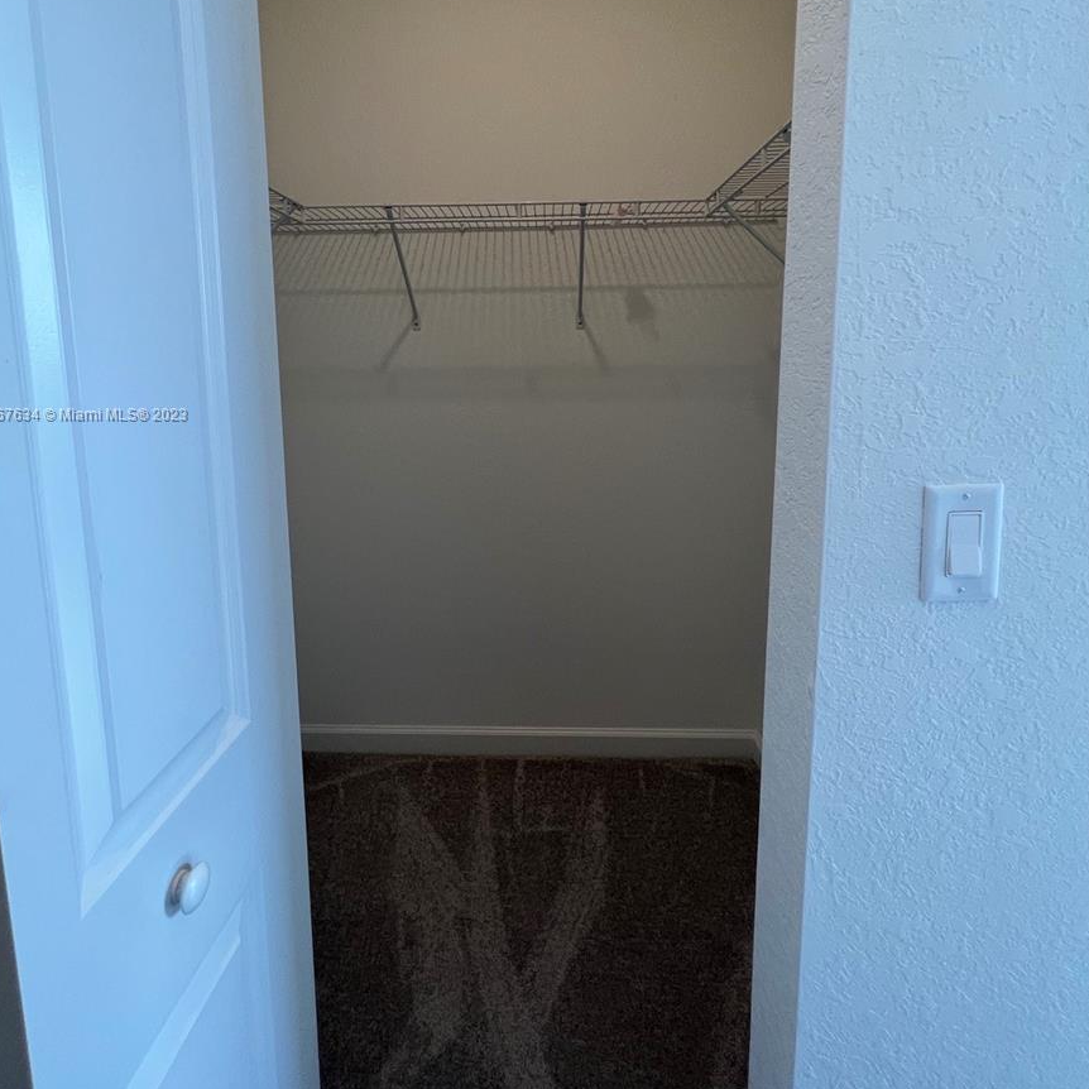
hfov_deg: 87.4
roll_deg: +1.1
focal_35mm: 16
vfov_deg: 85.9
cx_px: 524
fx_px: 569
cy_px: 416
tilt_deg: -5.7
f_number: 1.8
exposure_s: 1/120
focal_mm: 1.57
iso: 100
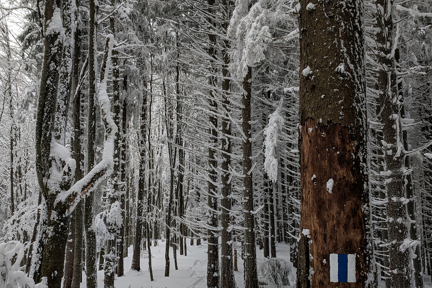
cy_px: 171
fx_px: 444
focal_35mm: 37
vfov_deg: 35.9
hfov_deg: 51.9
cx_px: 215
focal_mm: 4.67
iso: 92
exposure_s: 1/100
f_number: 2
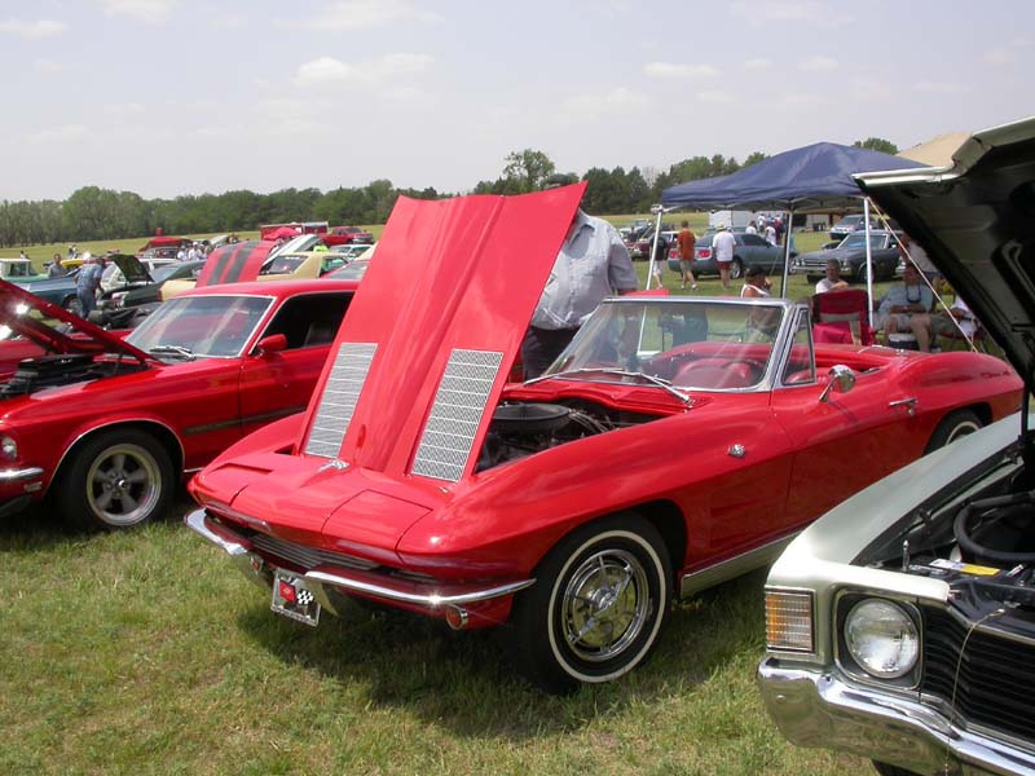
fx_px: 1136
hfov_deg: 49.0
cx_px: 518
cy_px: 388
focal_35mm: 38
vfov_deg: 37.7
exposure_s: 1/289
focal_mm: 7.85
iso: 100
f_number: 7.5
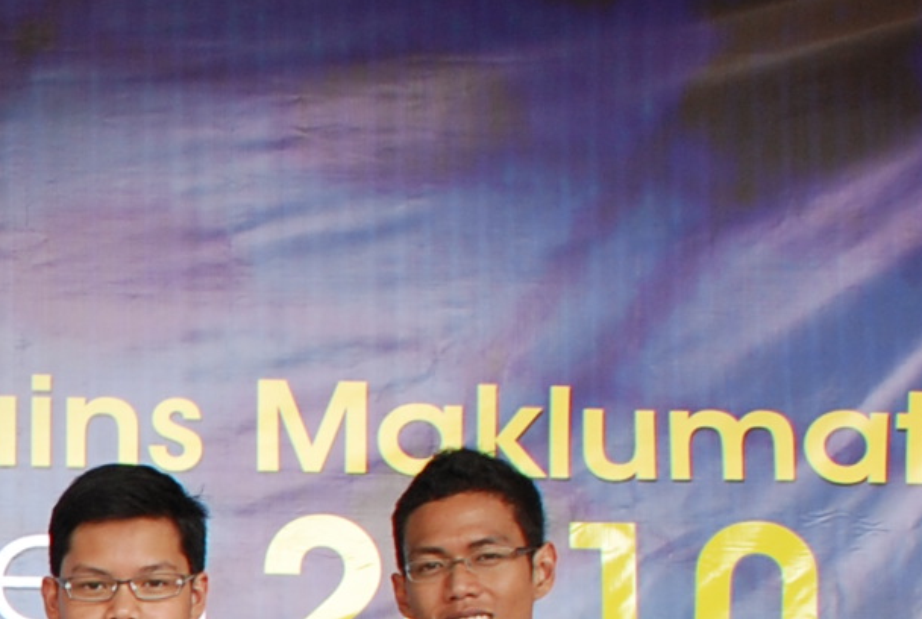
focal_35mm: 143
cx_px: -742
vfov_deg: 9.4
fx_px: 3670
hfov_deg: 13.0
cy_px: 941
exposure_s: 1/100
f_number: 3.8
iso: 200
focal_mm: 20
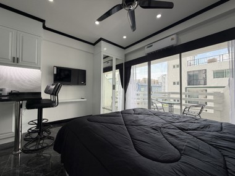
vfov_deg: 85.7
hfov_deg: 102.1
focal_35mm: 14
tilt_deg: +1.3
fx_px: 95
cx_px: 118
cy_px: 88
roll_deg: -0.7
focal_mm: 2.22
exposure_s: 1/130
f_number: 2.2
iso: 40
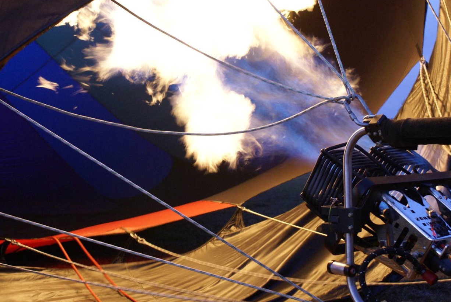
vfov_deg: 19.9
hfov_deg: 29.3
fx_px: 861
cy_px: 119
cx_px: 188
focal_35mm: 69
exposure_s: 1/60
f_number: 5.6
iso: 400
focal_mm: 35
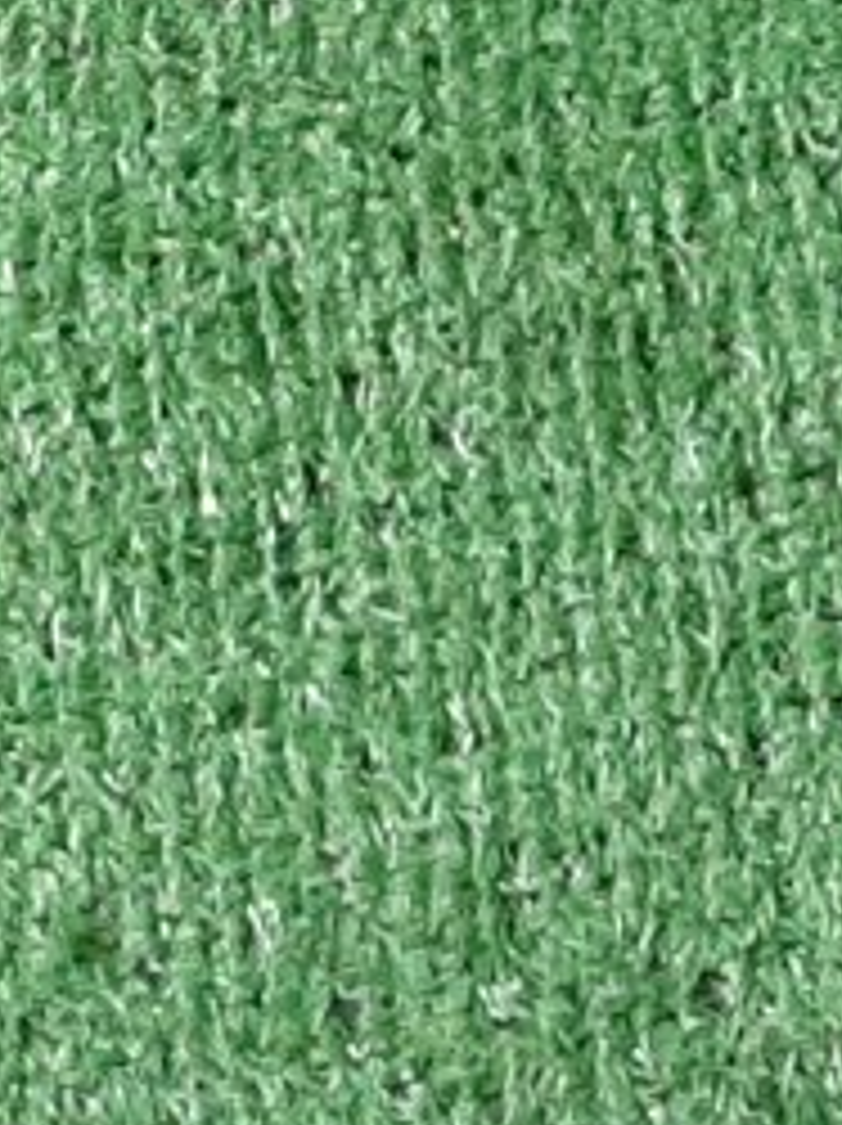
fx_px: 4873
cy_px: 2331
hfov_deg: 8.0
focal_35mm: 150
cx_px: 2774
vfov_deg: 11.7
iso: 161
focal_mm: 3.93
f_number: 1.7
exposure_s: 1/50
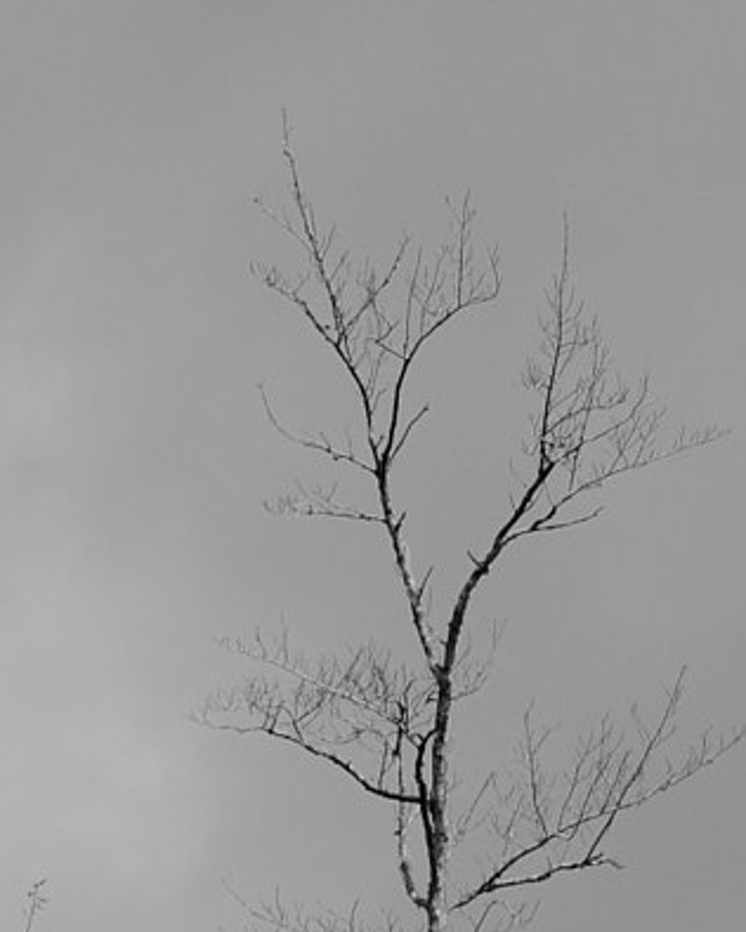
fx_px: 3781
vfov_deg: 13.2
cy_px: 1430
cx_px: 8
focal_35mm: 137
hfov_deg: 11.2
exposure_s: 1/180
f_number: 13
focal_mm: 24.3
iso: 800
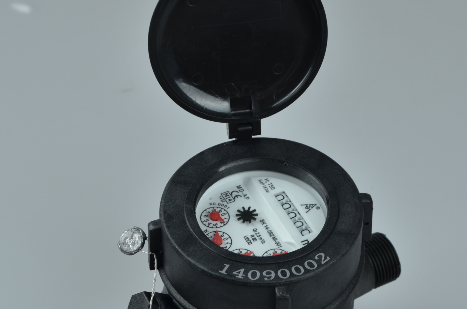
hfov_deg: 18.9
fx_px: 1398
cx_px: 300
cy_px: 192
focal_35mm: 108
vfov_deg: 12.6
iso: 100
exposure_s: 1/125
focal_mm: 40
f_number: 8
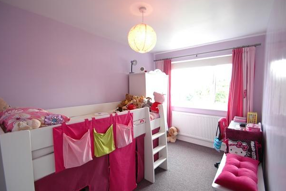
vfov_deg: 73.7
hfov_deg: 96.7
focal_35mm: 16
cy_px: 96
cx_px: 148
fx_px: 127
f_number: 3.5
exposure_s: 1/25
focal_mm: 10
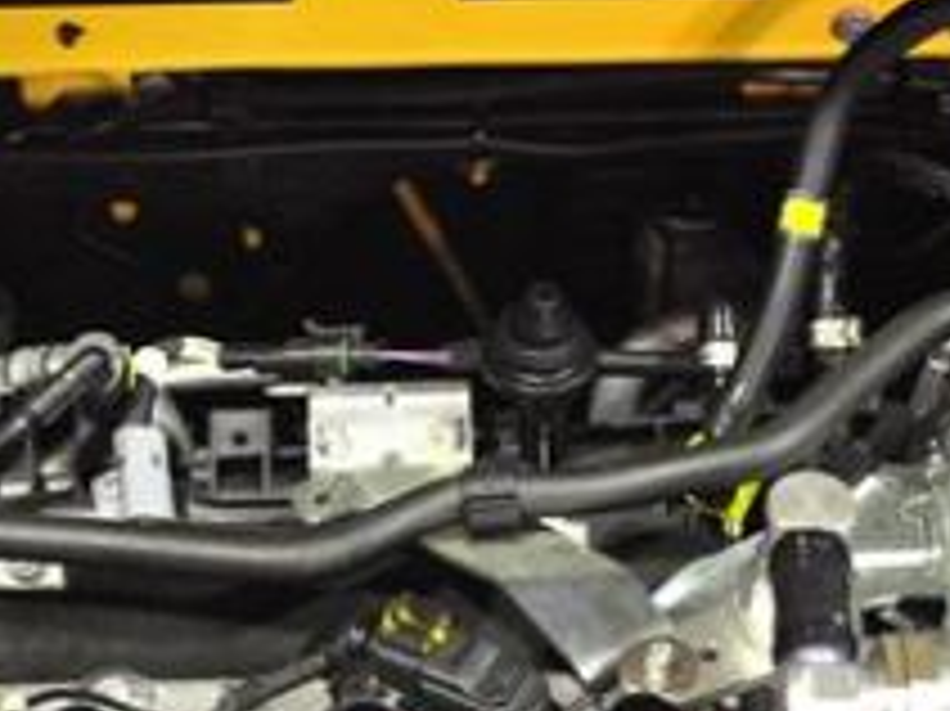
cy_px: 529
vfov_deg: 12.3
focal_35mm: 120
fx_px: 3291
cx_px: 522
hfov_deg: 16.4
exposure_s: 1/15
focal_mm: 30
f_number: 4.2
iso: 560
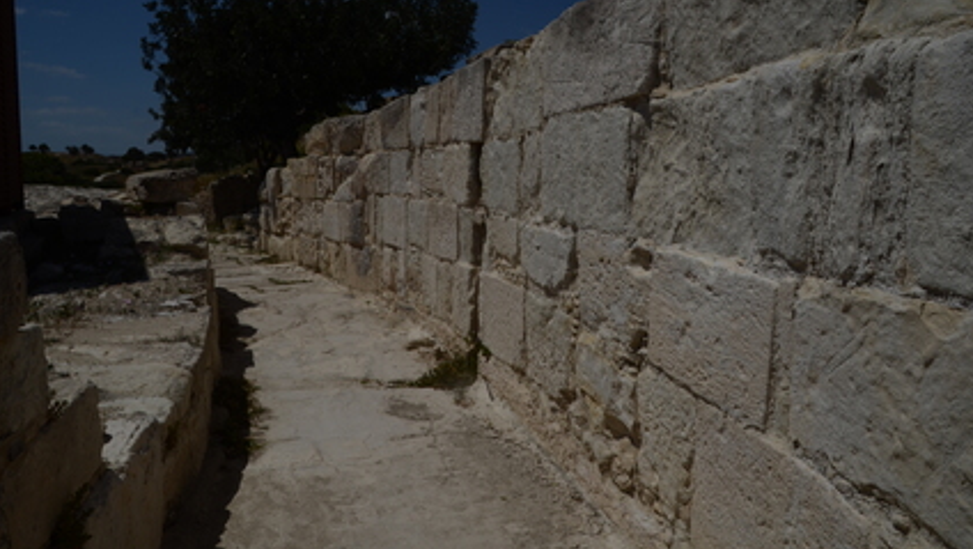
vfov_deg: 44.3
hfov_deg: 71.9
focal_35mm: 26
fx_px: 671
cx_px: 480
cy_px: 226
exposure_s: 1/640
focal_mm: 16
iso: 100
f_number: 13
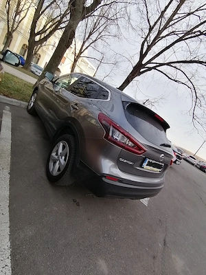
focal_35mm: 17
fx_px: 135
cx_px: 103
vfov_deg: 91.0
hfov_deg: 74.7
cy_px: 138
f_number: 2.4
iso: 50
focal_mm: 2.7
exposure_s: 1/108
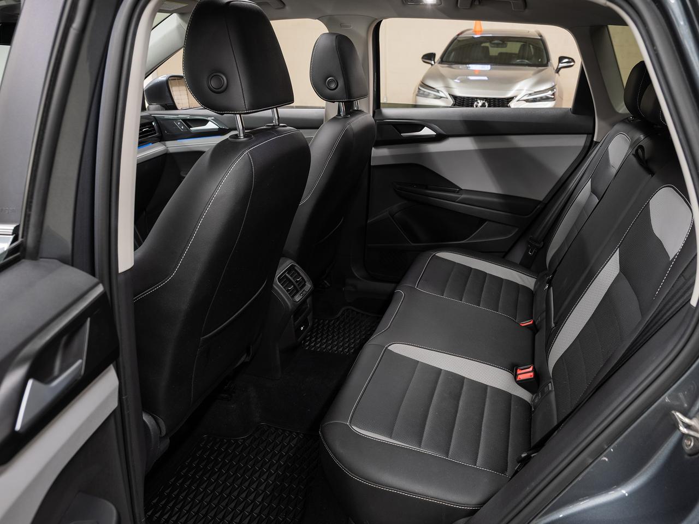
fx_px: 543
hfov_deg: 65.1
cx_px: 408
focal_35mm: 27
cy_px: 267
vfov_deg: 51.5
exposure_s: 1/2
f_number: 5.6
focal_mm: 24
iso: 100
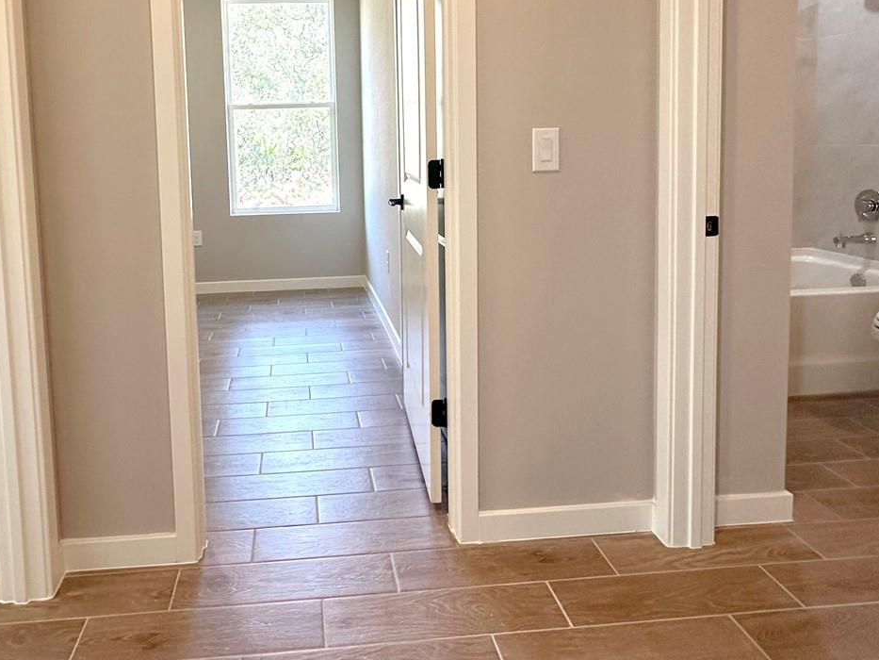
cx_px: 335
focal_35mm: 24
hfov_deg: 70.6
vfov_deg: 54.8
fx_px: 610
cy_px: 185
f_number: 2.2
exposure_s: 1/120
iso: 200
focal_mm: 2.22
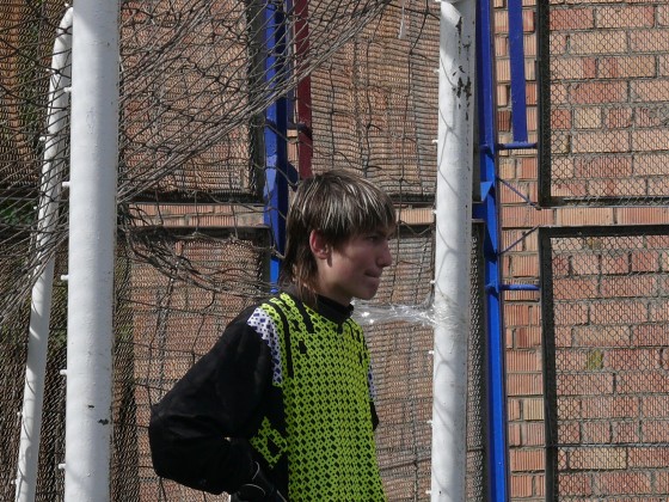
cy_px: 251
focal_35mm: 278
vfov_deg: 5.3
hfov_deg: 7.1
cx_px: 334
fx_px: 5373
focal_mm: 33
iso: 100
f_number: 6.3
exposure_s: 1/500
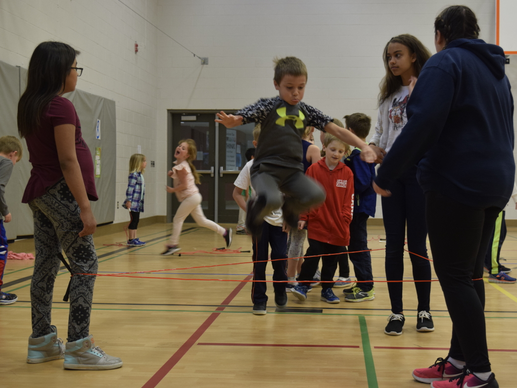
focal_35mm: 53
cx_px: 282
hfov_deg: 36.1
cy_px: 196
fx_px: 792
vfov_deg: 27.5
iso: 800
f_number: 5.6
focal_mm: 32
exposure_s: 1/60
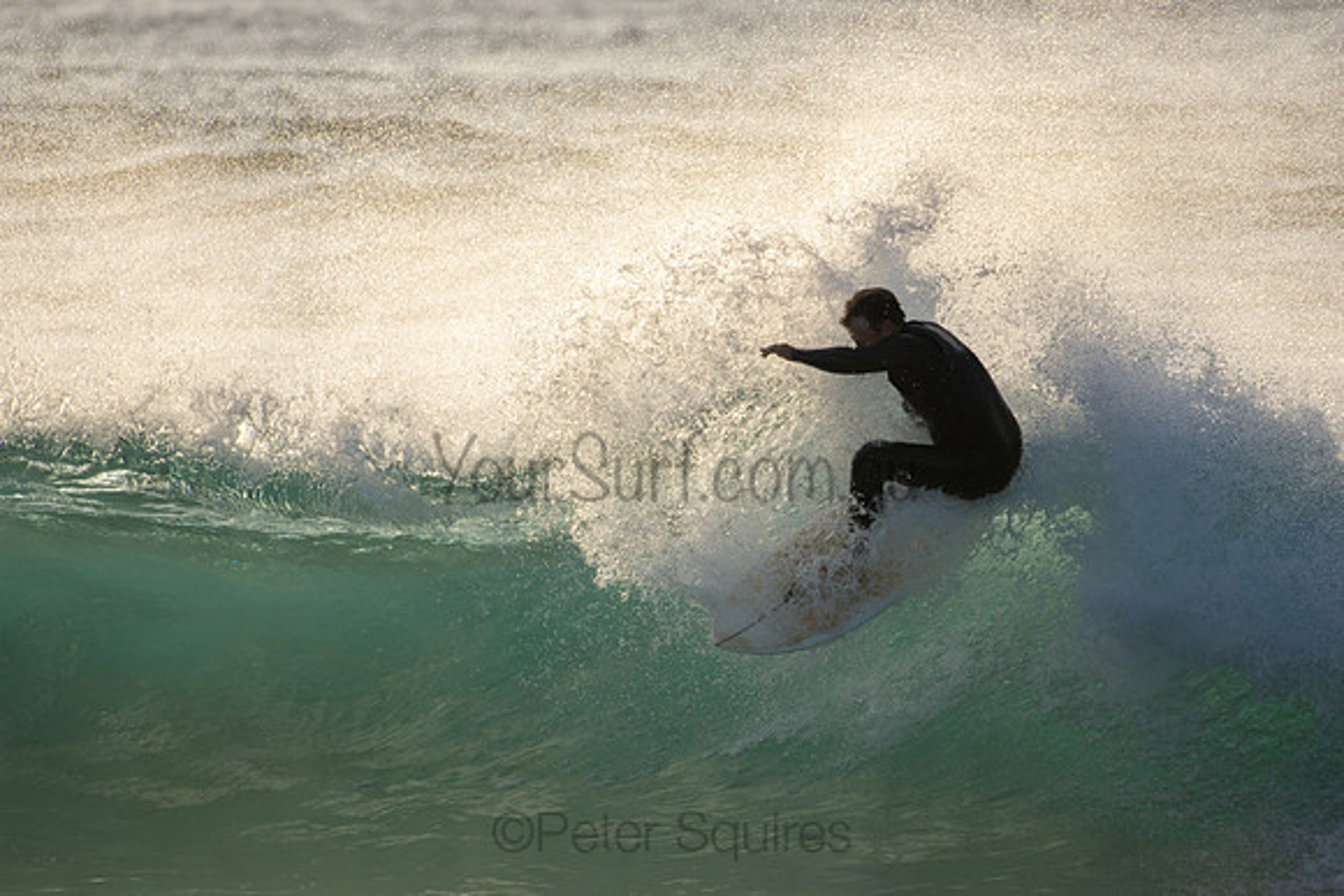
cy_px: 448
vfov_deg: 1.8
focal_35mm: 750
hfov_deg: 2.7
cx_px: 672
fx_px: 28005
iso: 250
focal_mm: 500
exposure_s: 1/1250
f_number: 5.6
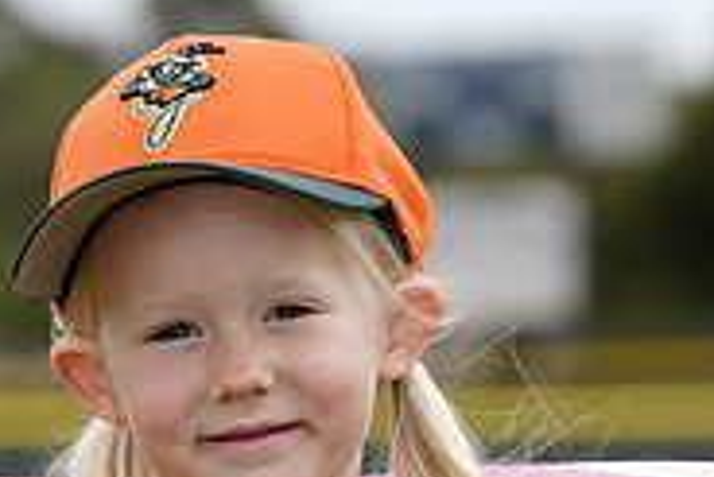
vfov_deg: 2.8
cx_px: 493
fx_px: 9626
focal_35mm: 485
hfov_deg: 4.2
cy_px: 669
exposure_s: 1/250
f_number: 5.6
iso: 50
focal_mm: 154
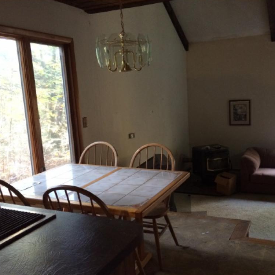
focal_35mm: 35
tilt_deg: -9.7
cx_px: 165
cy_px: 138
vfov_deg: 47.2
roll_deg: +2.7
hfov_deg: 47.0
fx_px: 315
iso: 320
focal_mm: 4.15
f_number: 2.2
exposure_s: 1/30
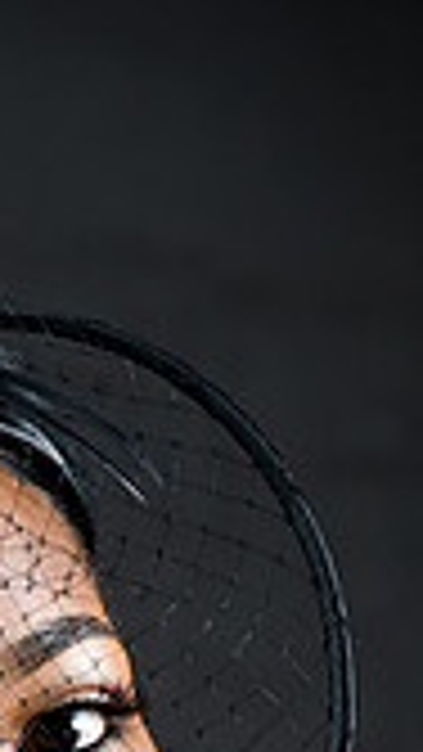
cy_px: 932
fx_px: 11260
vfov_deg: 3.8
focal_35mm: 565
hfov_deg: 2.2
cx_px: -92
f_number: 5.6
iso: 320
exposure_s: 1/125
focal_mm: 200
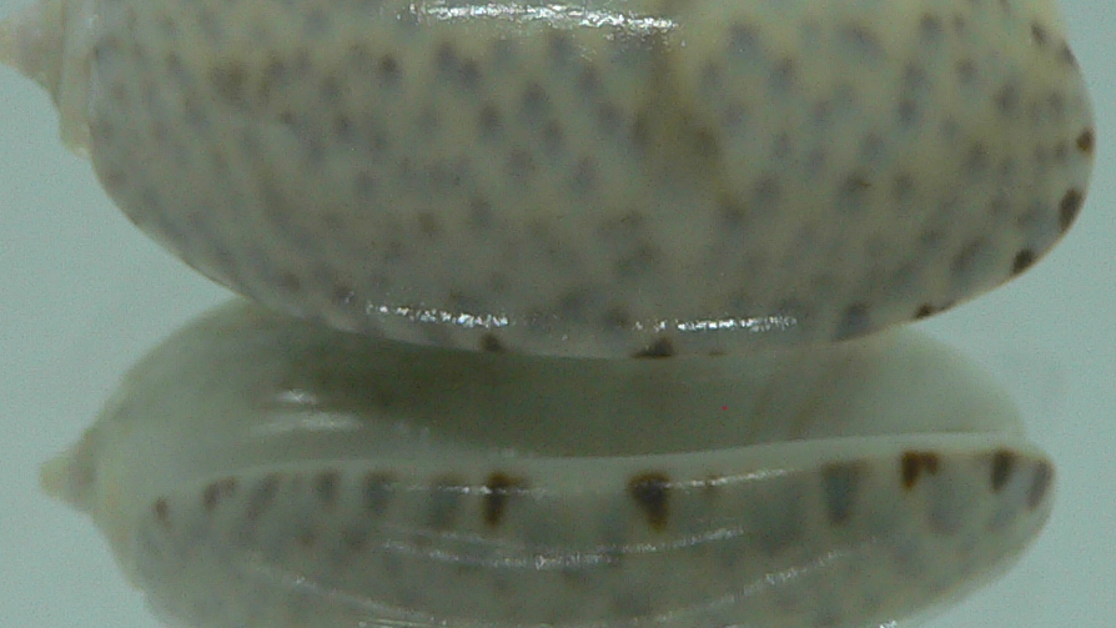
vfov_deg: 14.0
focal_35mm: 86
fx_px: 2545
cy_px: 222
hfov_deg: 24.7
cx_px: 584
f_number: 2.8
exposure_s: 1/60
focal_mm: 4.6
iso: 80
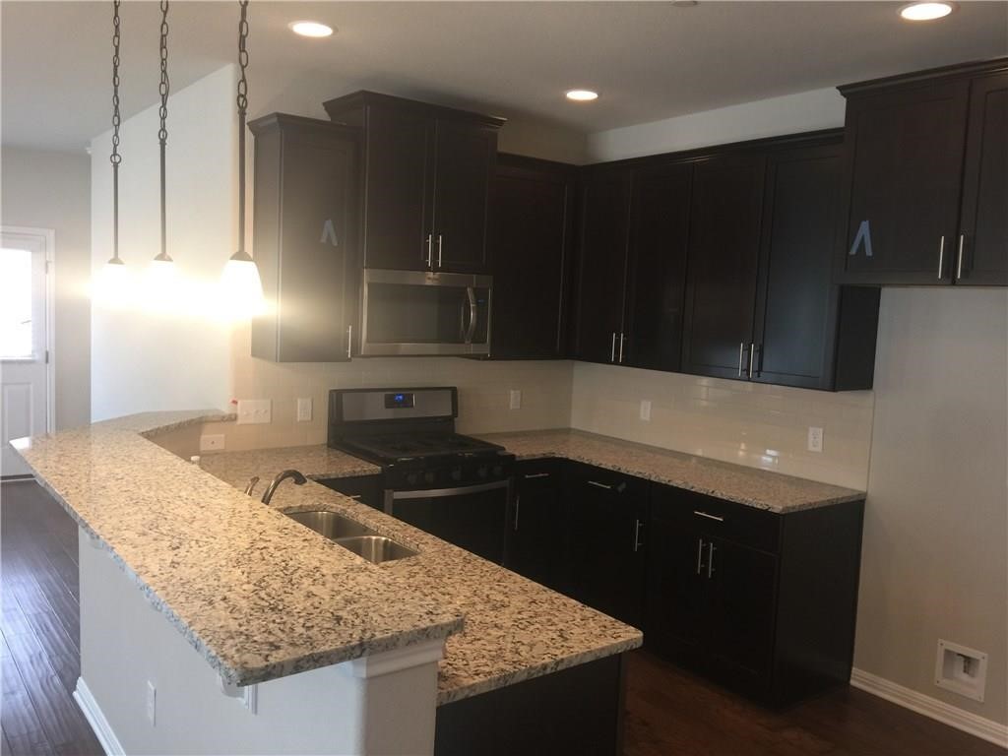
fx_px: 844
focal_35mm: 29
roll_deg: -3.9
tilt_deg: -6.0
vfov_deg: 48.2
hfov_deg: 61.7
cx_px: 504
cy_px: 378
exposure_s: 1/15
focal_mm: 4.15
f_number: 2.2
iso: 32
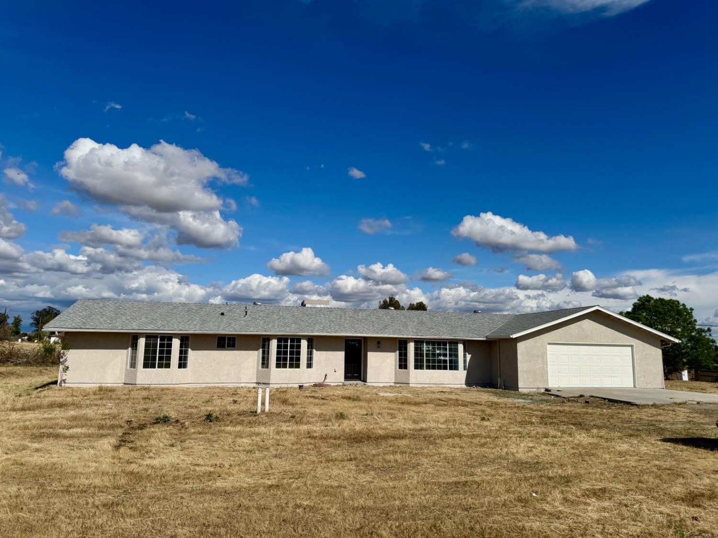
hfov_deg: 71.6
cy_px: 269
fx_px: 498
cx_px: 359
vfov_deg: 56.8
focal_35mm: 24
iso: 80
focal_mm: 6.76
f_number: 1.78
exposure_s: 1/12346
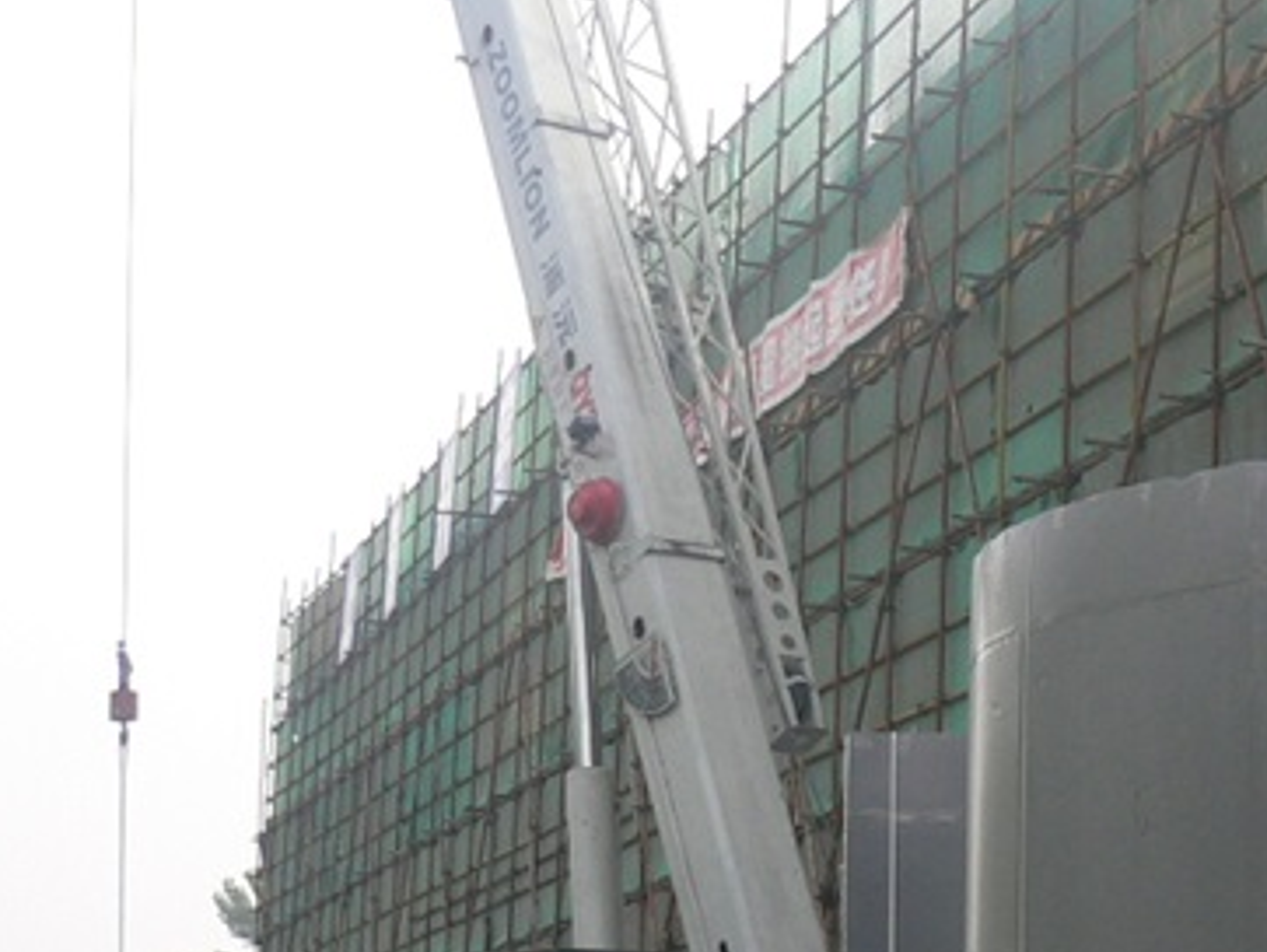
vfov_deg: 15.0
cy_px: 528
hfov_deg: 18.8
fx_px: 3626
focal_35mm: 99
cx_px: 1491
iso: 80
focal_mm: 5.8
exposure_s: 1/400
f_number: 2.8
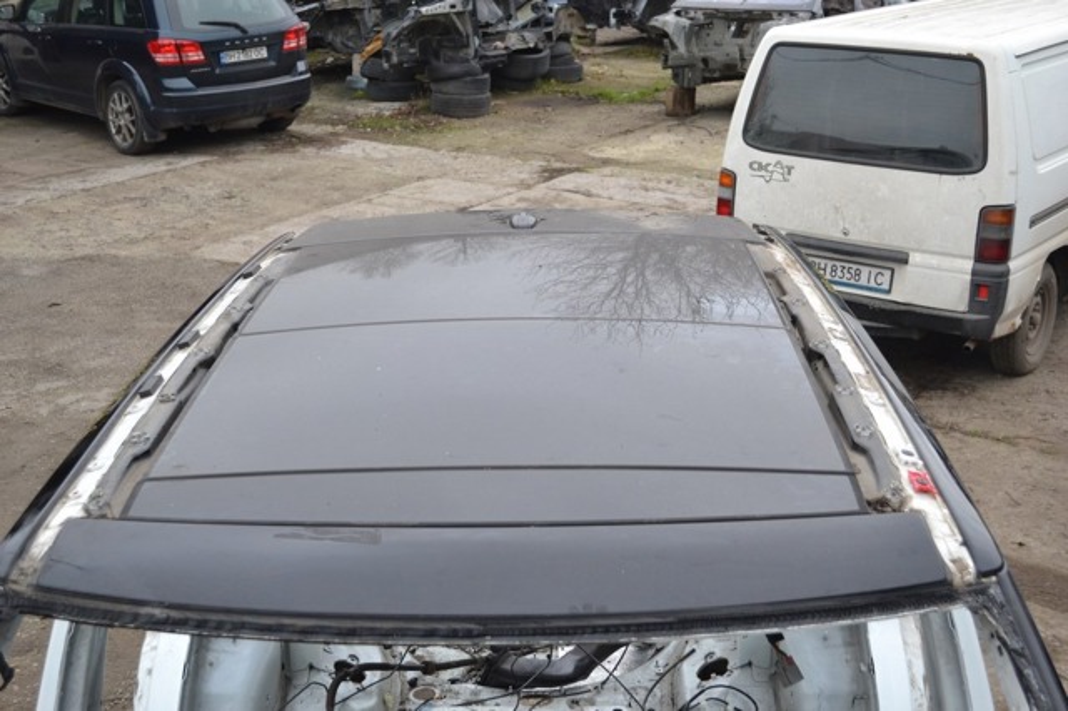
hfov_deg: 41.1
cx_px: 534
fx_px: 1423
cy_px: 356
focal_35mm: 48
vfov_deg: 28.0
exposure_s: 1/100
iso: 400
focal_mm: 32
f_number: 4.8
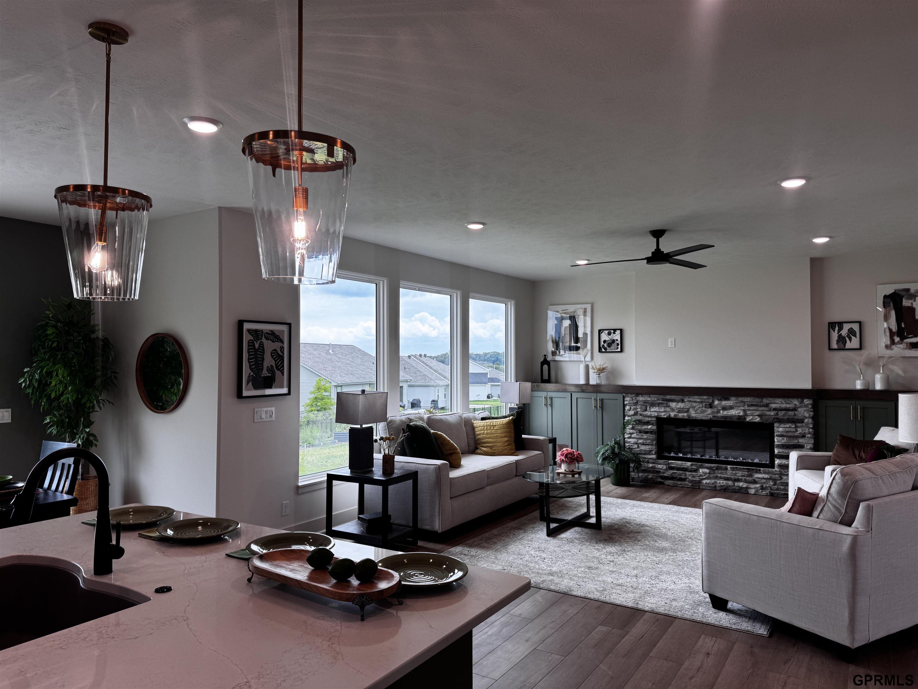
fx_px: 636
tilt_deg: +1.9
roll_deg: -0.8
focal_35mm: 24
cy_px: 344
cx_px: 459
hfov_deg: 71.6
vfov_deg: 56.8
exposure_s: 1/246
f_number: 1.78
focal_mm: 6.76
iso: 80
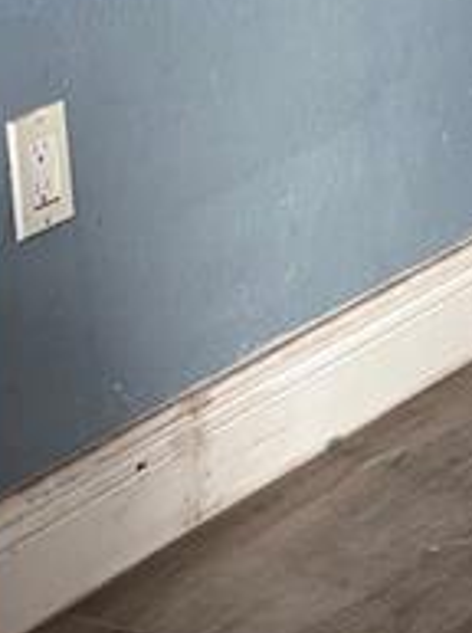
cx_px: 1236
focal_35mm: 162
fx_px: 2955
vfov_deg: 11.7
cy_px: -341
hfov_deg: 8.2
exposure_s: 1/122
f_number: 1.6
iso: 80
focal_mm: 5.96
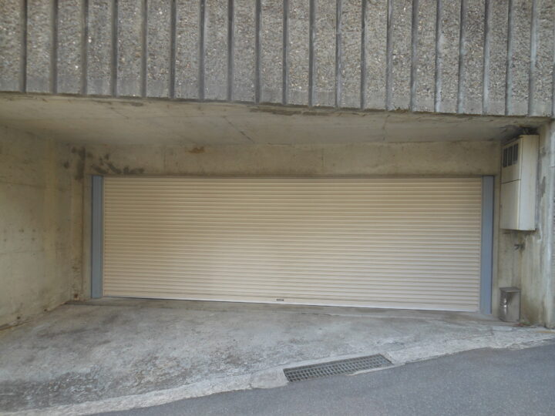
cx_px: 278
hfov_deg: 61.7
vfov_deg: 48.2
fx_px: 465
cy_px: 208
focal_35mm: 29
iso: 80
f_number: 3.3
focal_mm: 5.2
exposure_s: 1/125
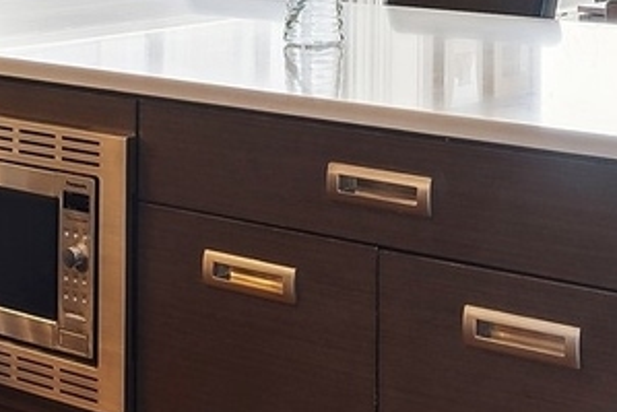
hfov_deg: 21.9
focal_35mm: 92
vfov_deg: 13.8
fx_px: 1578
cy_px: -239
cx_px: 462
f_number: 8
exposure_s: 1/20
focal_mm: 17
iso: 200
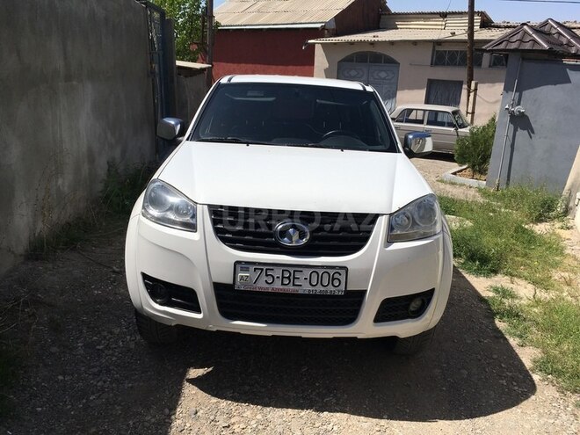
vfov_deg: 48.2
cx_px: 290
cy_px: 218
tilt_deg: -18.2
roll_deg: -2.3
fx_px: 486
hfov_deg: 61.7
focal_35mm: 29
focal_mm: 4.15
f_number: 2.2
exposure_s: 1/2849
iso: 25
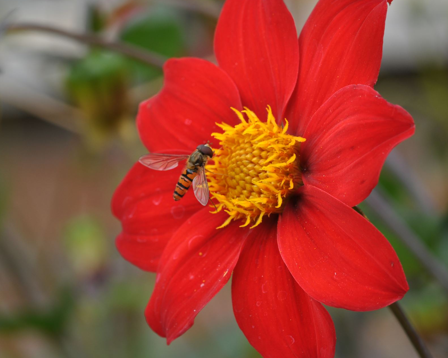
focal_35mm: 199
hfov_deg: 9.7
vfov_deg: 7.8
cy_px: 173
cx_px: 229
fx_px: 2634
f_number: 8
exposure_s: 1/125
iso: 200
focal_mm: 105
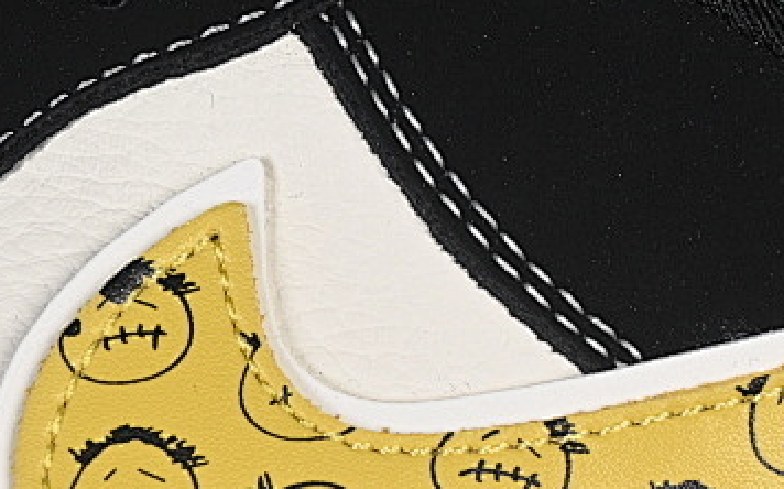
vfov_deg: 5.6
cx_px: 315
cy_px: 573
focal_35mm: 232
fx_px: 4954
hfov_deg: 9.0
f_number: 7.1
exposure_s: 1/60
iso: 160
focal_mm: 50
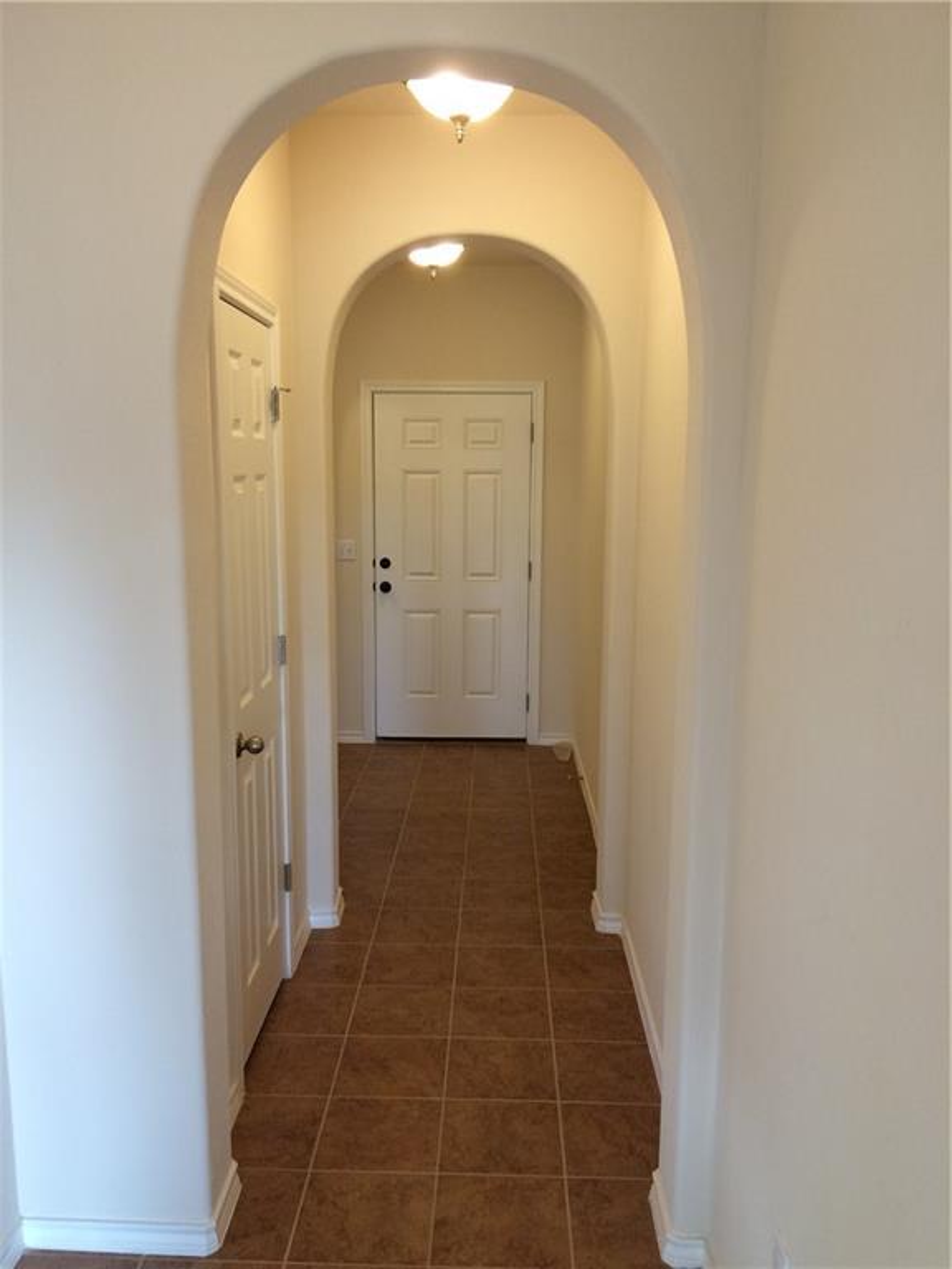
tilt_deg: -10.4
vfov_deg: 61.7
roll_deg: +1.1
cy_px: 634
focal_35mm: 29
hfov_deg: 48.2
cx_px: 476
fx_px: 1063
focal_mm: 4.15
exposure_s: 1/30
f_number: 2.2
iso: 50
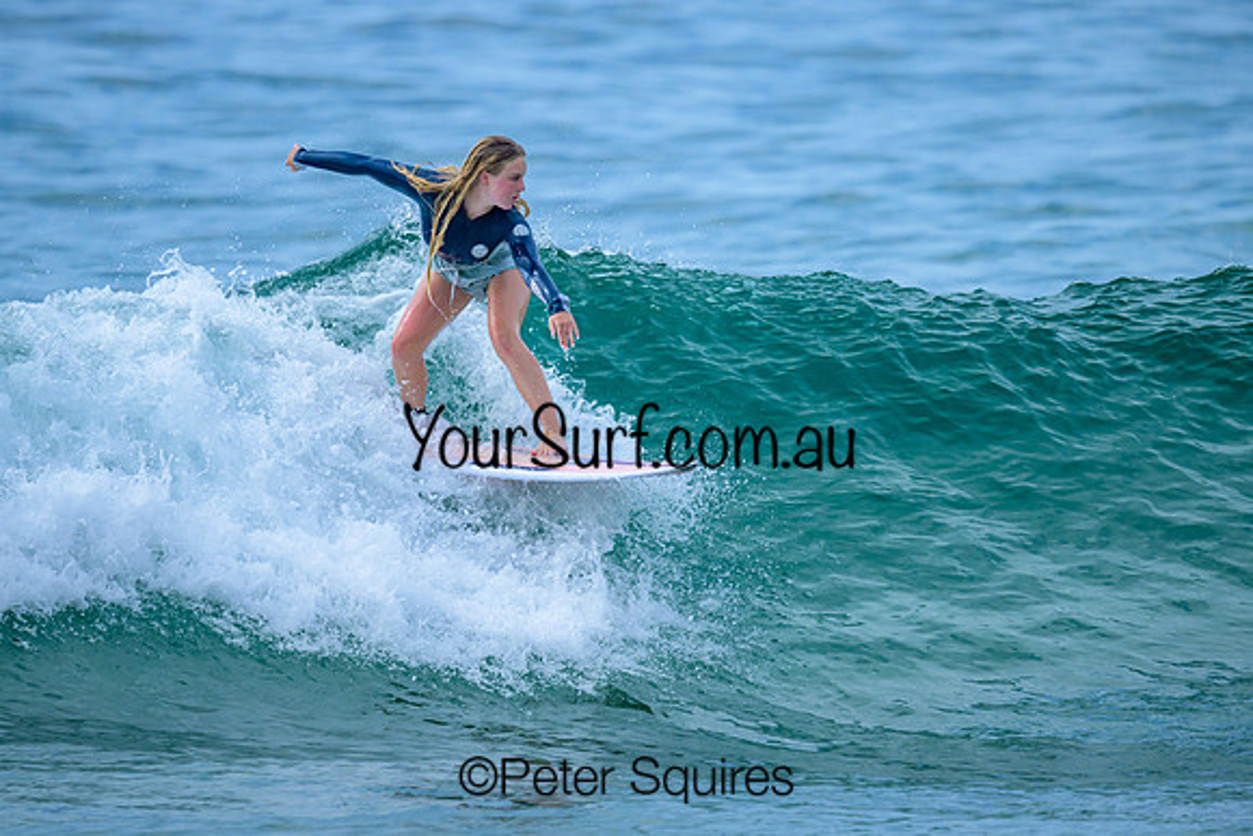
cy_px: 295
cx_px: 593
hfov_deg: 1.9
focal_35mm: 1073
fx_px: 37354
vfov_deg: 1.3
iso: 360
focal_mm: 800
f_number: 6.3
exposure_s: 1/3200
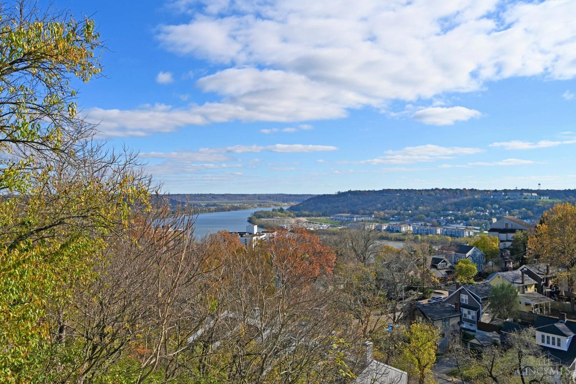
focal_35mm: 30
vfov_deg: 43.6
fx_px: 480
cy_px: 192
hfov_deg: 61.9
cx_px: 288
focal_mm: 30
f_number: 7.1
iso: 100
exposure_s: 1/400
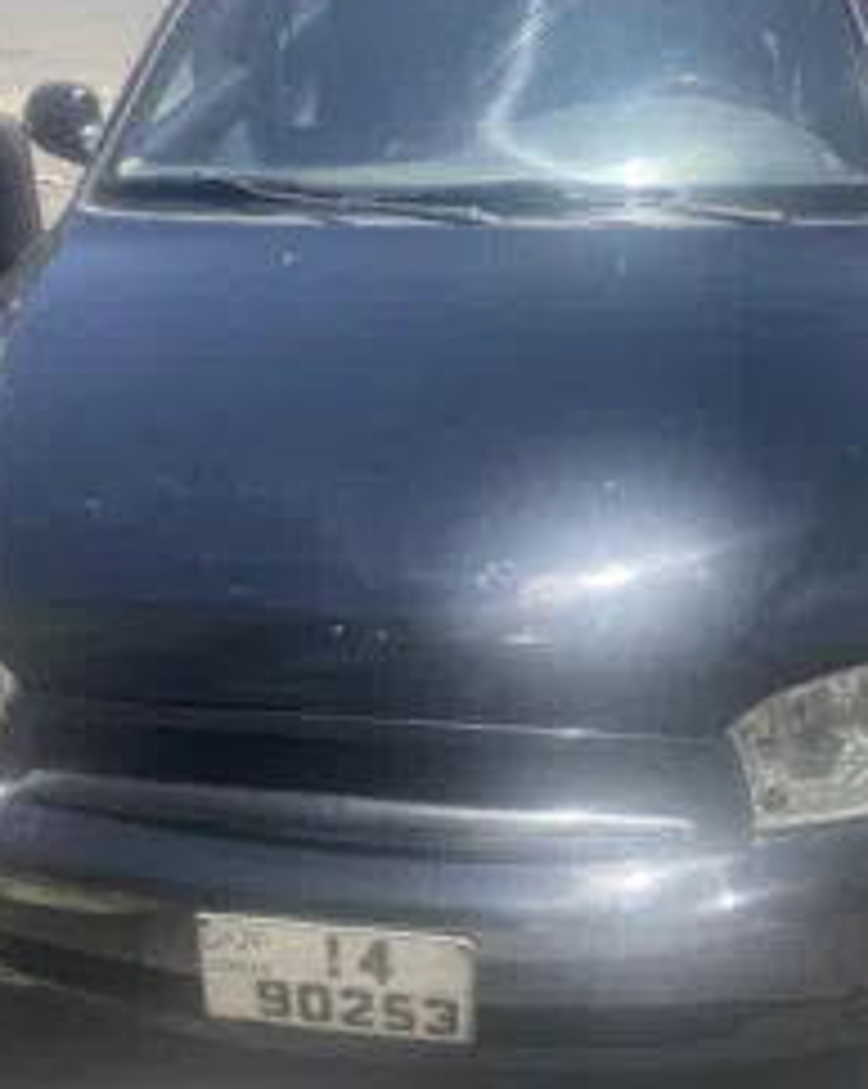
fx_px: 1351
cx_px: 436
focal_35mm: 42
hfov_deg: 35.6
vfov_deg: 43.8
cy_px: 590
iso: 32
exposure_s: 1/1779
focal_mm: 4.25
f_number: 1.8
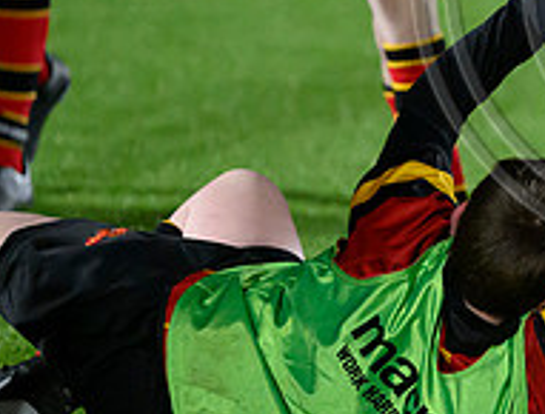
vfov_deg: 2.2
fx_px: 10564
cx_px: 1066
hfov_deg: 2.9
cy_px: 132
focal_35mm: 668
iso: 6400
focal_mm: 160
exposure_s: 1/1600
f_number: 3.2
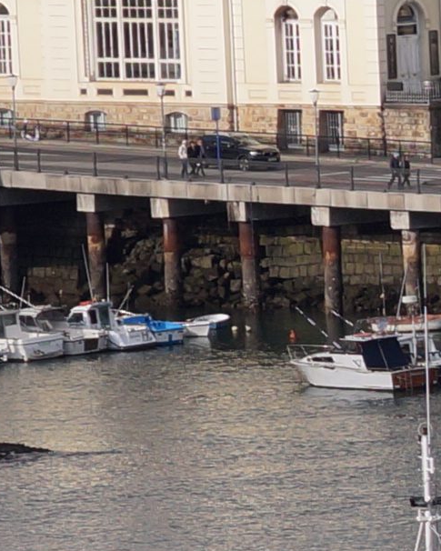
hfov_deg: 2.4
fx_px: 10325
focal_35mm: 633
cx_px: 2252
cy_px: 1047
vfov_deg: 3.0
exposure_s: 1/400
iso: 100
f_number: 6.3
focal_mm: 50
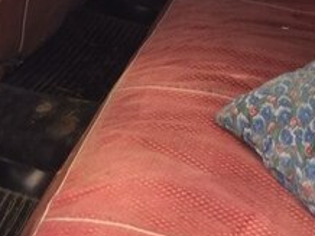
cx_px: 143
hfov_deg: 22.3
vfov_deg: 15.5
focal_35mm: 88
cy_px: -115
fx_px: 800
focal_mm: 4.15
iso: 32
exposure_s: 1/33
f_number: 2.2
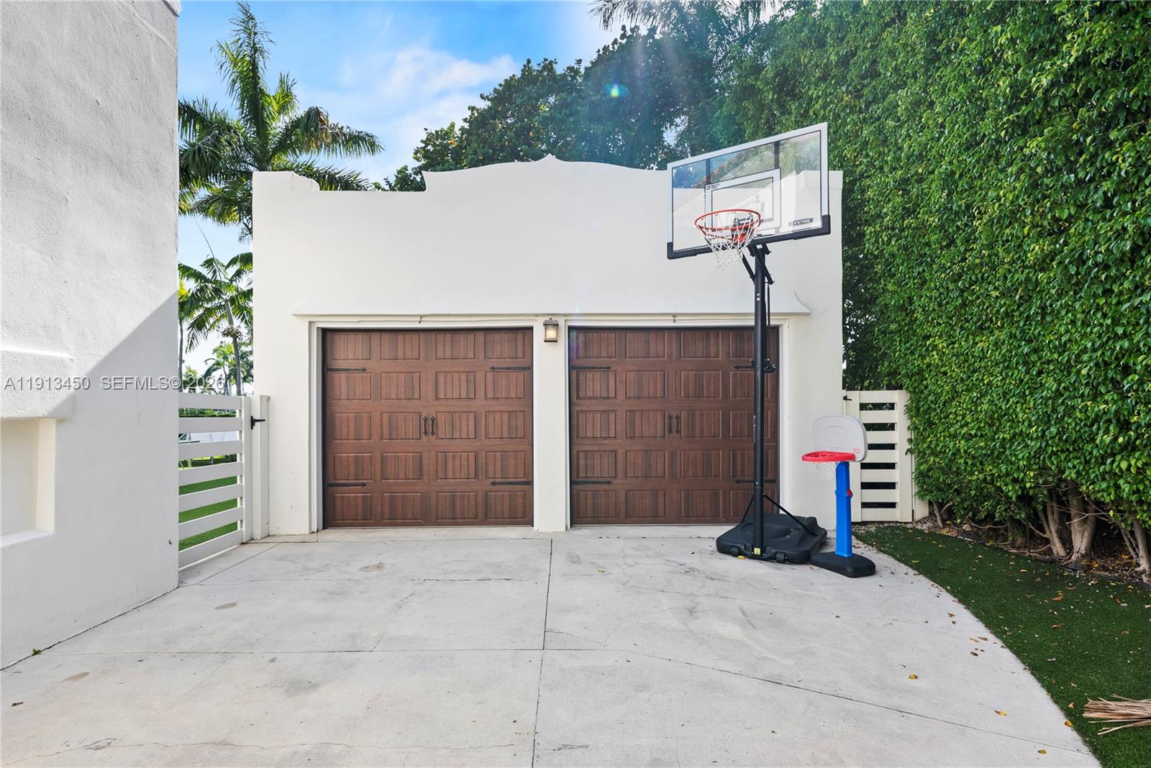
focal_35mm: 18
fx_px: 576
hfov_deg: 90.0
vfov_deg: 67.4
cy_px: 384
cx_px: 576
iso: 100
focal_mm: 18
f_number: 8
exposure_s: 1/25
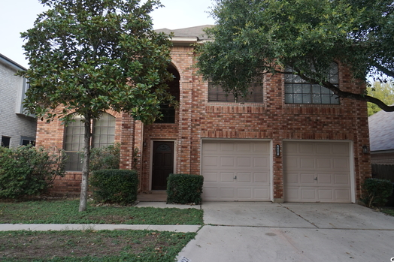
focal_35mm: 33
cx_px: 208
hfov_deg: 57.2
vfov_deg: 39.9
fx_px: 361
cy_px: 112
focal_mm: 18
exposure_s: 1/60
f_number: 4.5
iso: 100
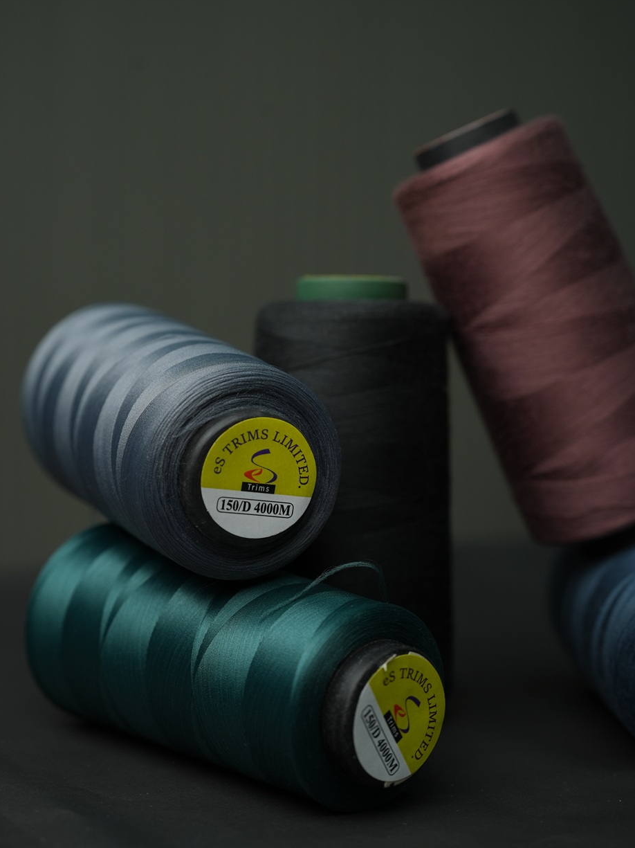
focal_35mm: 55
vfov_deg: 34.9
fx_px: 1346
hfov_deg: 26.5
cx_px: 320
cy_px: 380
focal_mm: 50
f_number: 4.5
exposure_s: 1/200
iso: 320
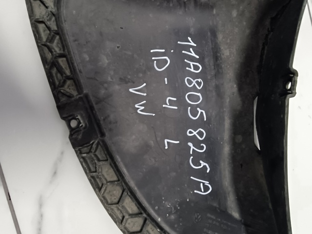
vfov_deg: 78.1
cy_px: 117
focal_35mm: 16
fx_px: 144
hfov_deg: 94.5
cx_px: 156
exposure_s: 1/50
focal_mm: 1.66
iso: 379
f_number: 2.2
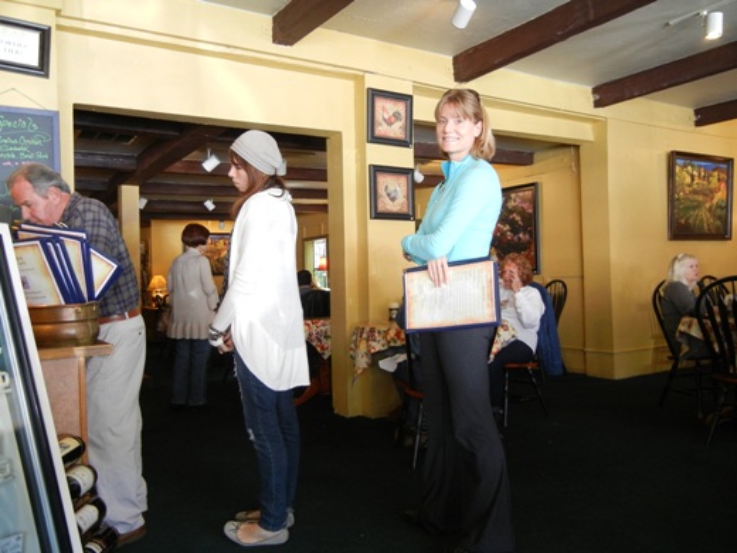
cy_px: 276
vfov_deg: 46.8
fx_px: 639
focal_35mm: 30
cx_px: 368
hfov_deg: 60.0
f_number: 3.5
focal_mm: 5.4
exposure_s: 1/23.3
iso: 400
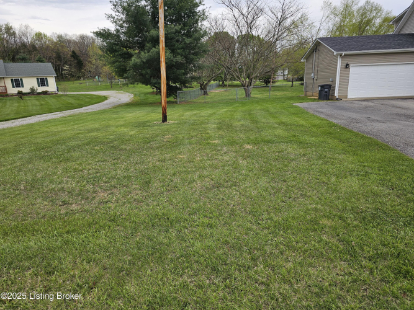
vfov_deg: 58.9
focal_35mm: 23
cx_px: 207
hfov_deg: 73.9
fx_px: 275
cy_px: 155
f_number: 1.7
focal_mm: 6.3
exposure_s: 1/455
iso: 10
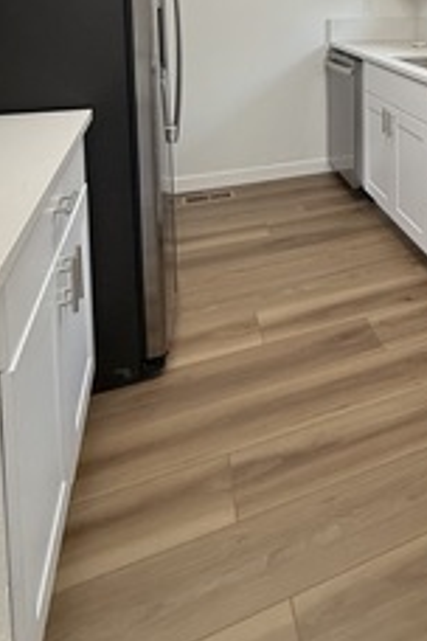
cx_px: 456
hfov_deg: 35.8
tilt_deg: -4.1
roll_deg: -1.1
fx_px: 569
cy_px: 45
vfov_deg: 50.8
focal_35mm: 32
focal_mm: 2.22
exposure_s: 1/120
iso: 160
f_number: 2.2
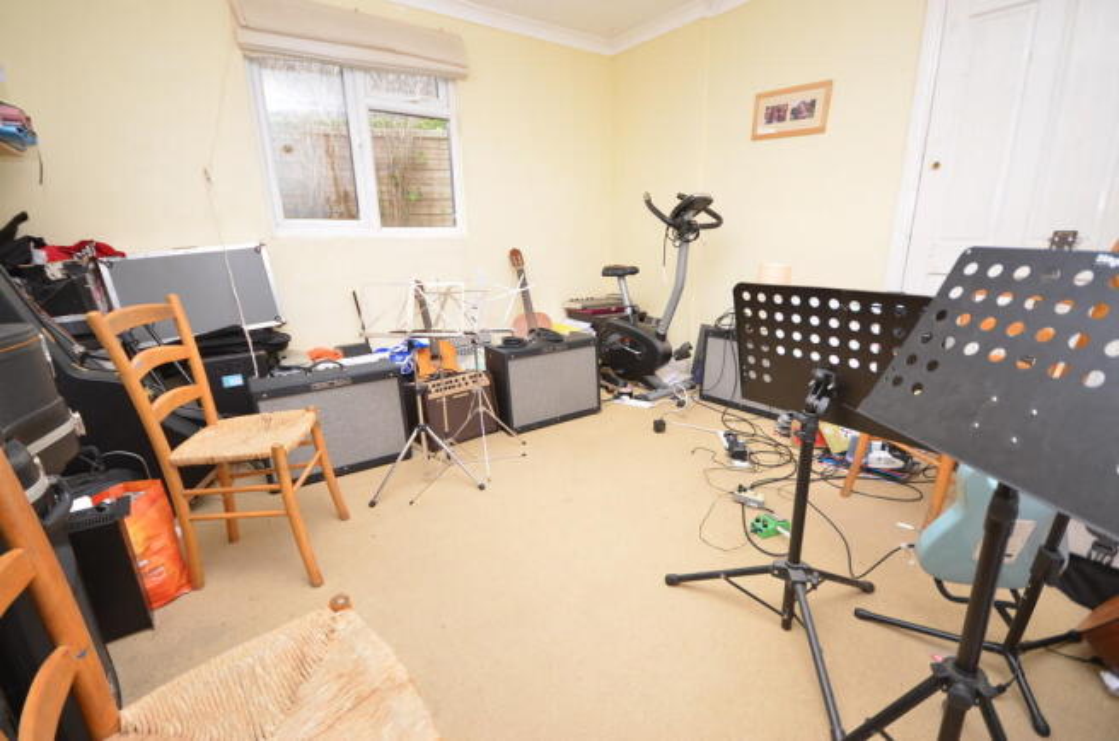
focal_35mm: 16
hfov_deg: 95.1
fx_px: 512
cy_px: 370
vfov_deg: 71.8
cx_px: 560
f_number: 4.2
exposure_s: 1/60
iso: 100
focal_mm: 11
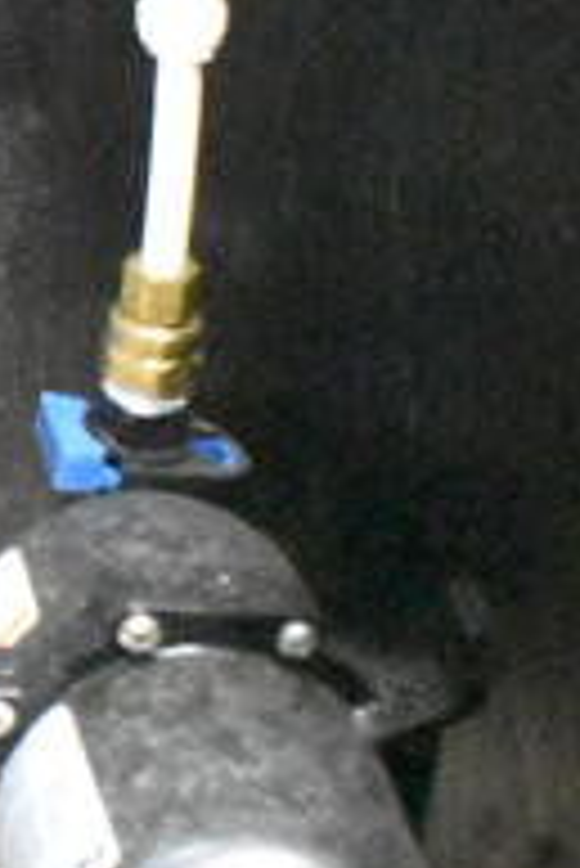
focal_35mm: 149
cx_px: -558
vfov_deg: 13.5
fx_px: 3603
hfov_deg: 8.7
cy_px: 0
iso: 25600
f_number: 3.8
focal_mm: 21
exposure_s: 1/20
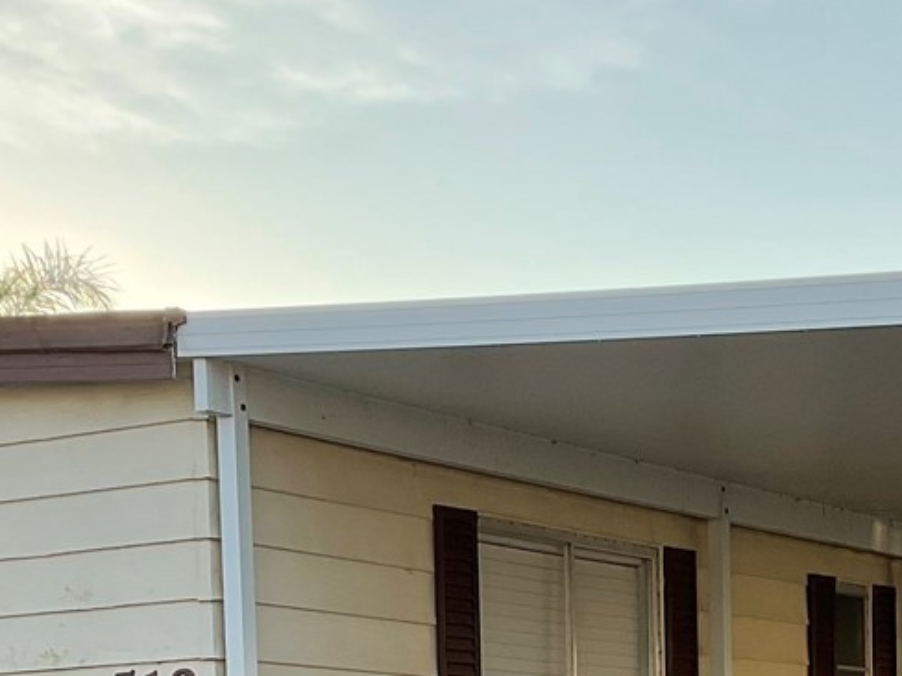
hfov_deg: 20.6
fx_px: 2475
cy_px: 981
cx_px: 471
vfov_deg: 14.6
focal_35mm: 95
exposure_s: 1/599
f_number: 1.8
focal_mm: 3
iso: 16
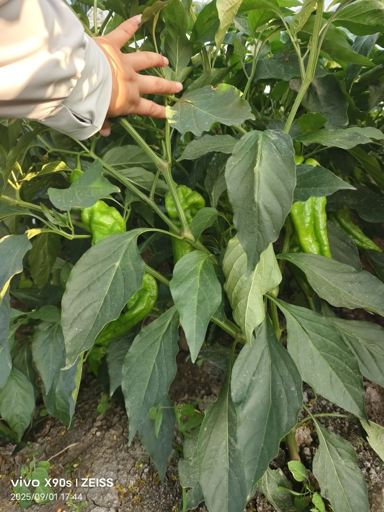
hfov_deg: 58.9
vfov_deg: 73.9
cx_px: 192
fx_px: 340
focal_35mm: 23
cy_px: 256
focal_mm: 5.5
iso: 72
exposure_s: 1/137
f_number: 1.75
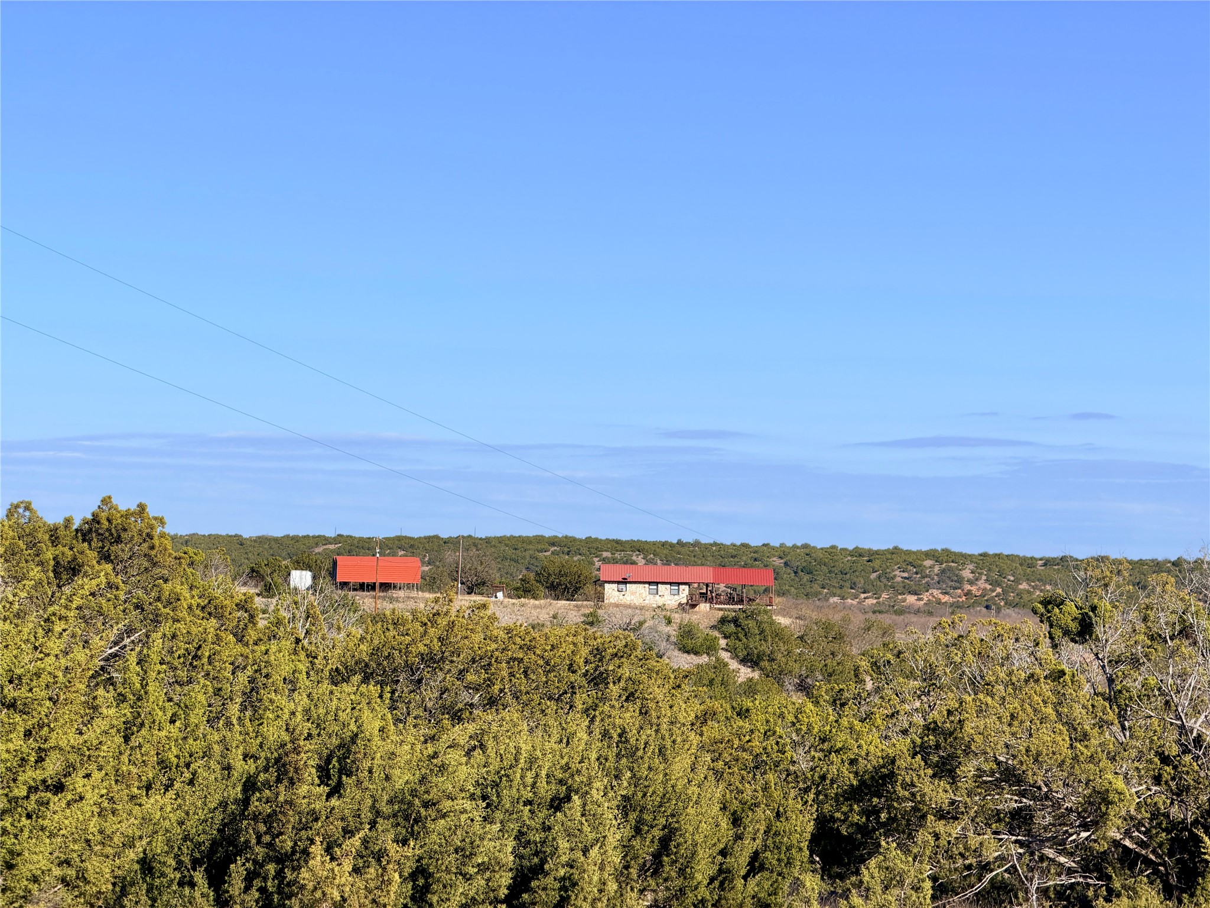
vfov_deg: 14.8
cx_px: 605
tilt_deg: +1.4
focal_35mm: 100
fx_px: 3495
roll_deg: -1.8
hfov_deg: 19.6
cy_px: 454
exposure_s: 1/970
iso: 20
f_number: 2.8
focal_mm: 16.89
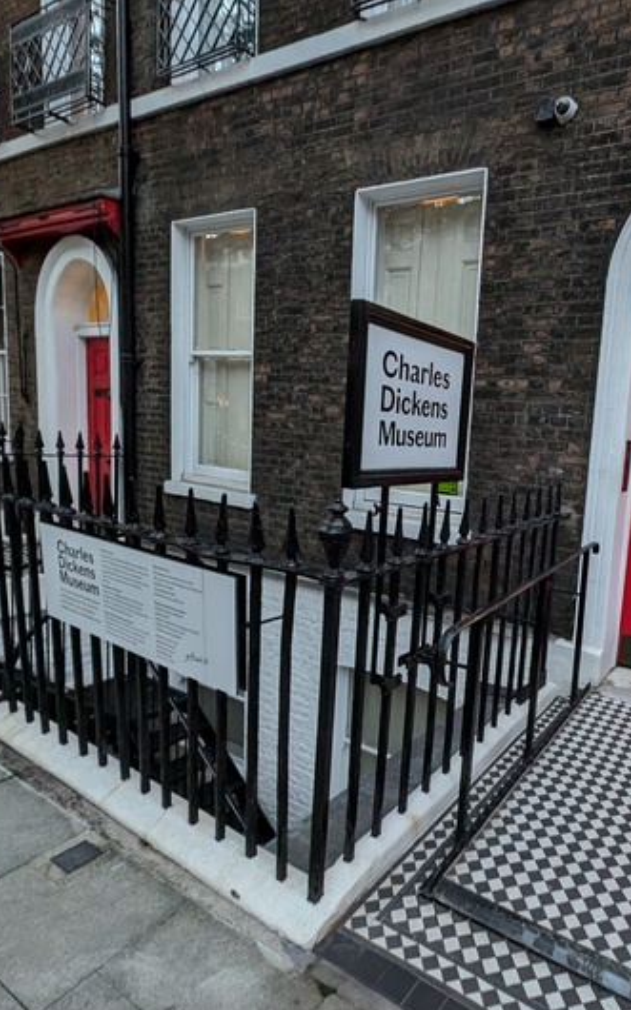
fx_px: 523
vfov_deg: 88.0
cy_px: 520
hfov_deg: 58.4
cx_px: 486
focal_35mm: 19
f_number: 2.2
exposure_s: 1/23.8
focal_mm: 1.95
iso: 481
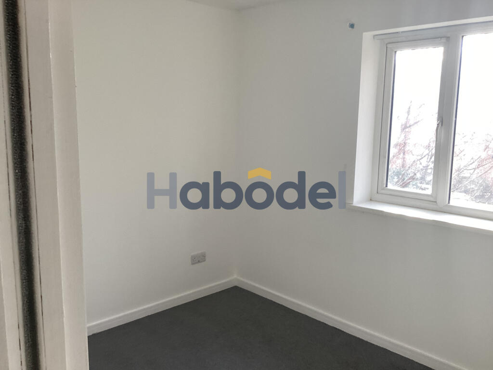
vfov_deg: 45.4
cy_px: 185
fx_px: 442
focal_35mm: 31
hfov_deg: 58.4
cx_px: 246
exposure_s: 1/120
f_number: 2.4
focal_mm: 3.3
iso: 64
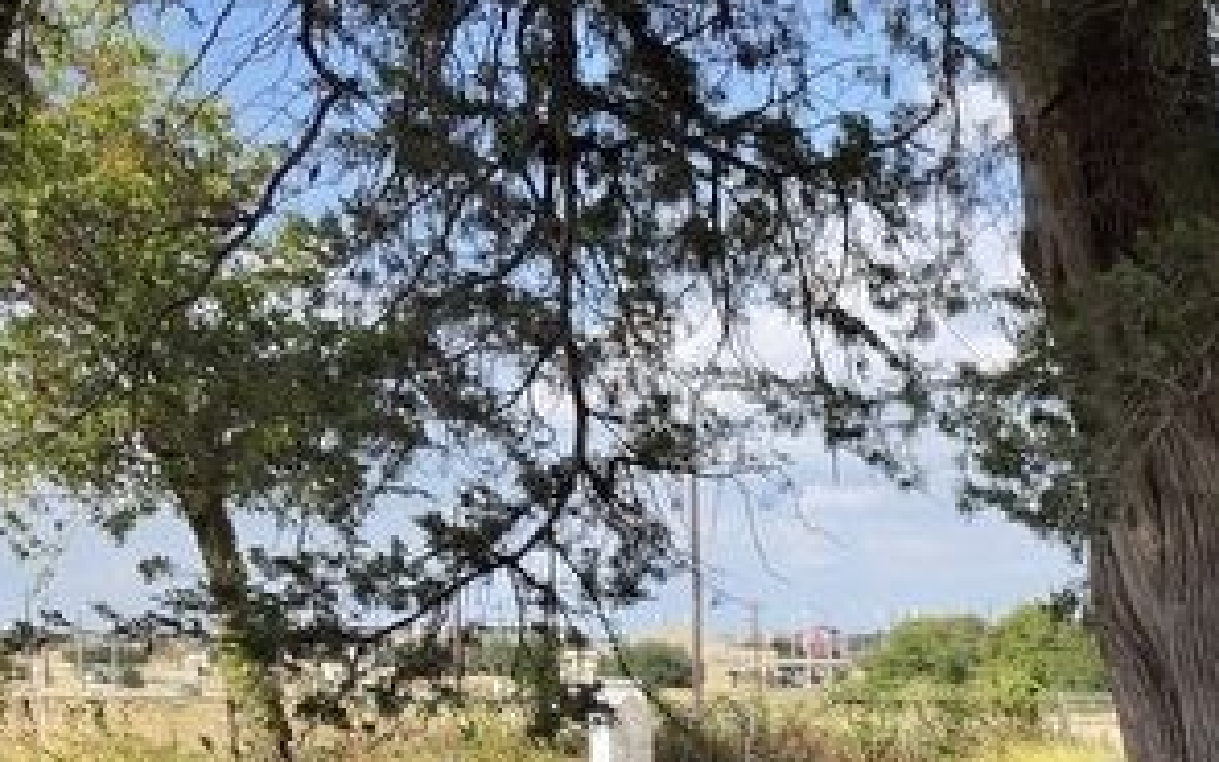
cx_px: 1417
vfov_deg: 18.7
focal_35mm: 66
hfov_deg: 27.7
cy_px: 906
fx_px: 2193
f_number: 1.8
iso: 80
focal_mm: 5.4
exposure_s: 1/2715
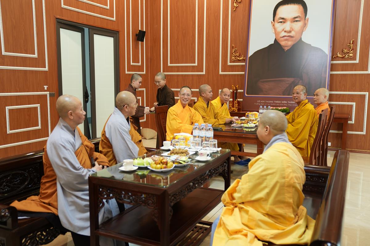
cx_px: 185
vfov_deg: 38.9
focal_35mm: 34
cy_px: 123
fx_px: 349
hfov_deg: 55.8
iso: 500
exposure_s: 1/40
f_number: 2.8
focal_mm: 34
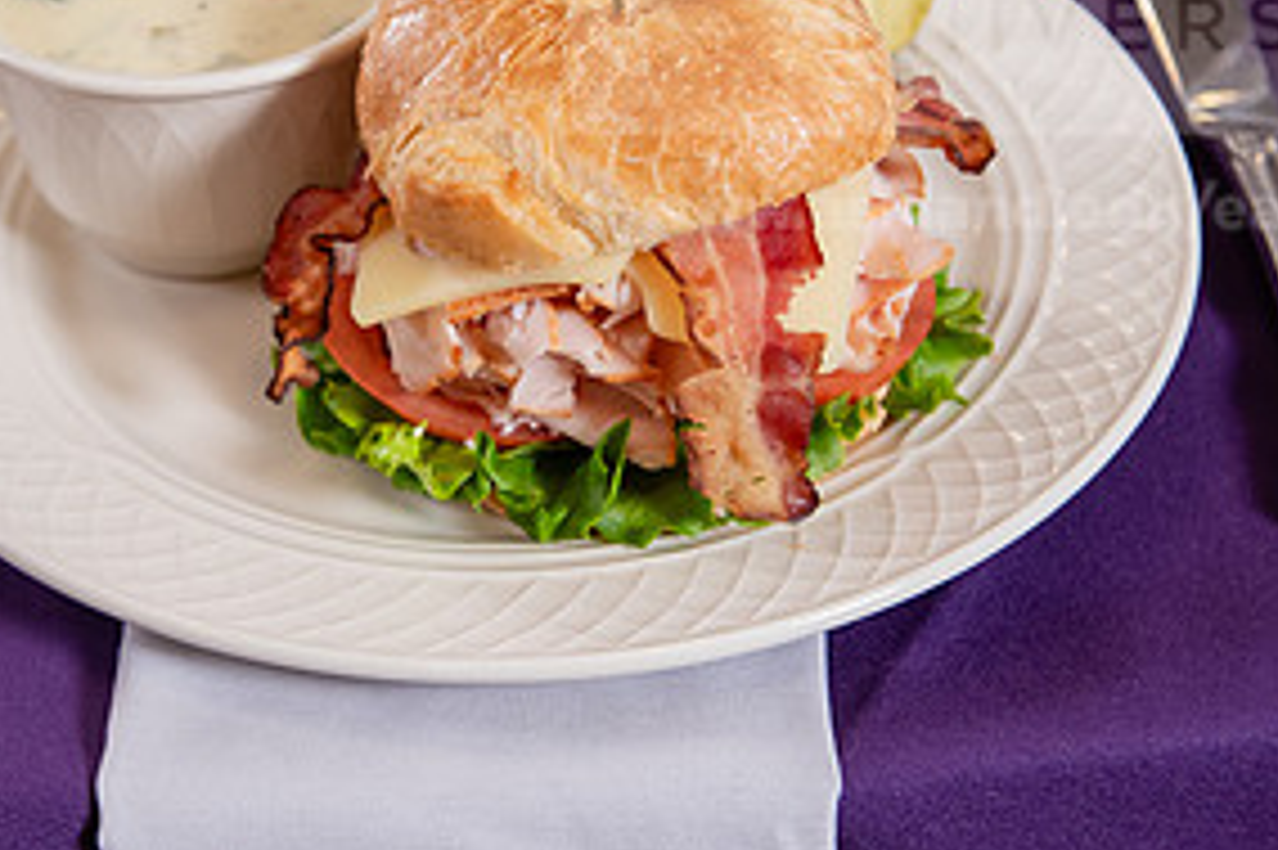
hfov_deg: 20.8
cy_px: 304
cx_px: 436
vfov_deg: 13.9
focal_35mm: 98
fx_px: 3477
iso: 500
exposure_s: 1/160
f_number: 4.5
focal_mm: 48
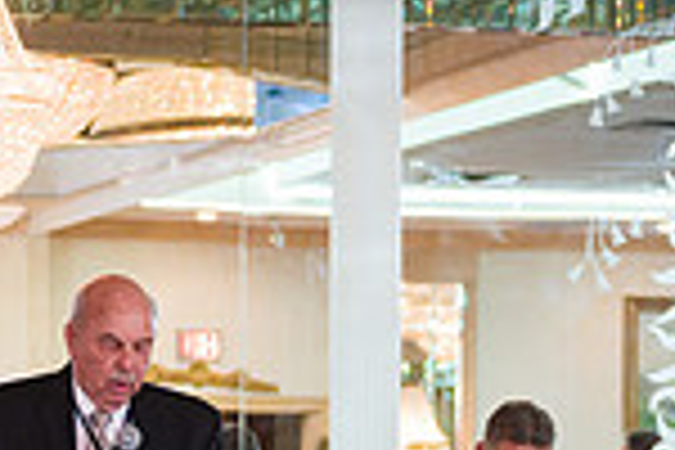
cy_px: 757
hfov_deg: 10.9
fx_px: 3543
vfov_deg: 7.1
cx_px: 180
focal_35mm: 189
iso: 1000
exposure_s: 1/200
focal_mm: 48
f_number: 3.2
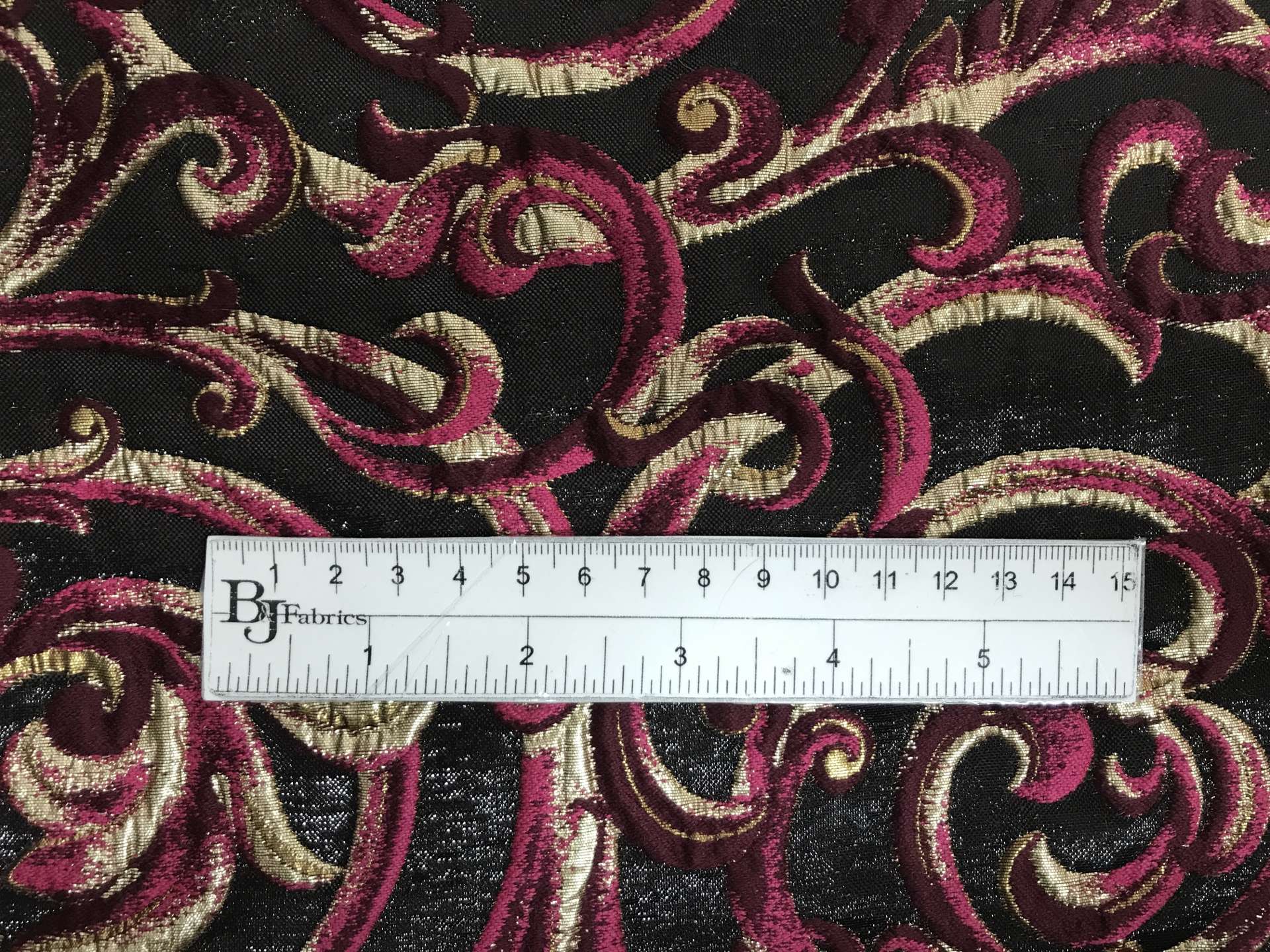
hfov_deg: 63.4
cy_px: 476
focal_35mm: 28
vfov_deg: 49.7
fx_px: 1027
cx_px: 635
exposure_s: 1/17
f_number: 1.8
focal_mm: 3.99
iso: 40
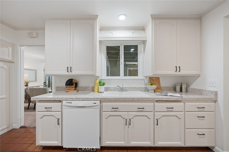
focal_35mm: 13
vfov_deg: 85.4
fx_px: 83
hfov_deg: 108.3
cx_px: 114
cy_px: 76
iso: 1250
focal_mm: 13
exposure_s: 1/15
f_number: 4.5
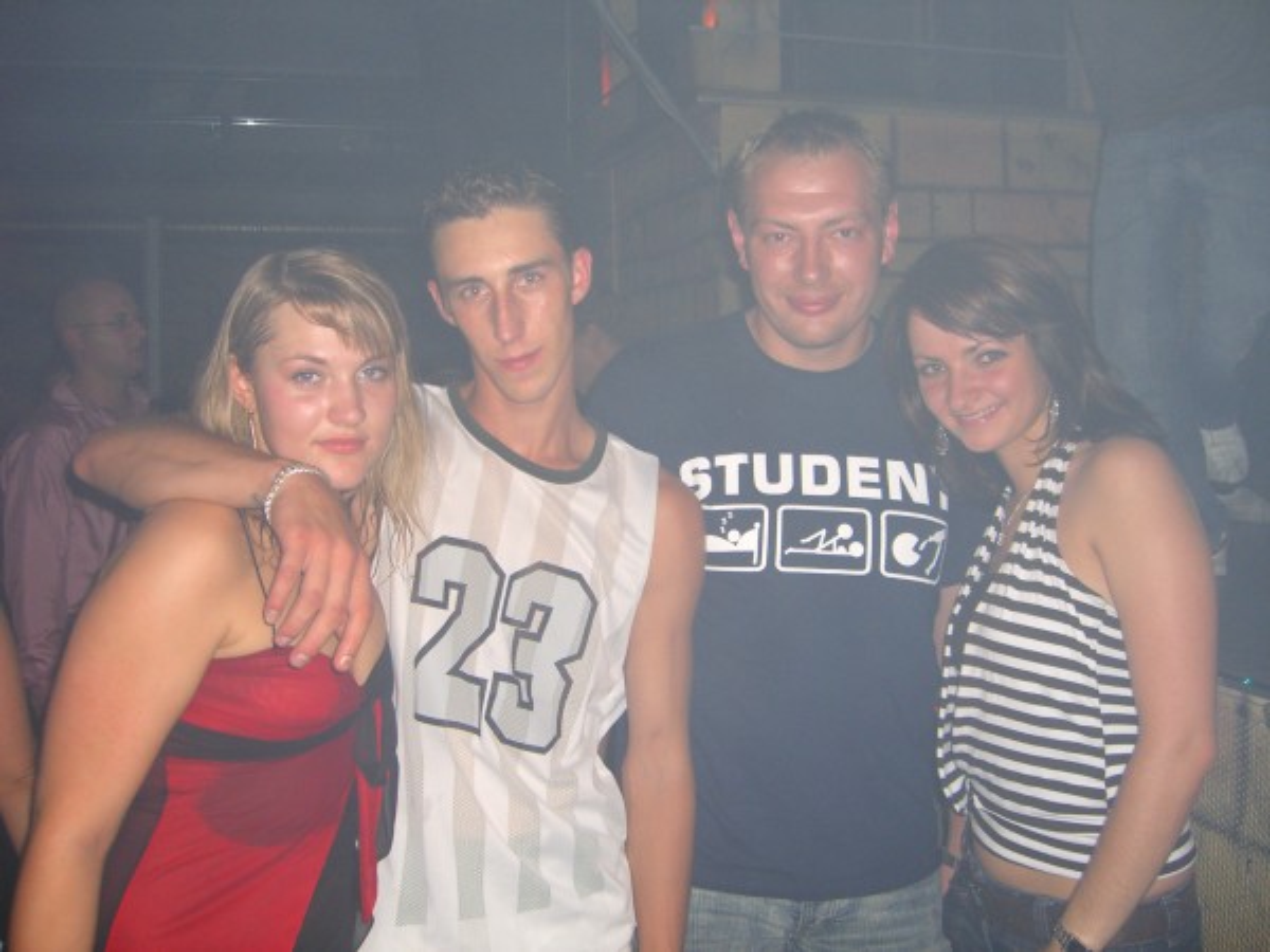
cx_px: 635
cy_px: 476
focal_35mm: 38
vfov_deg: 37.7
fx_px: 1394
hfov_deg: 49.0
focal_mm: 7.9
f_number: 2.8
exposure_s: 1/60
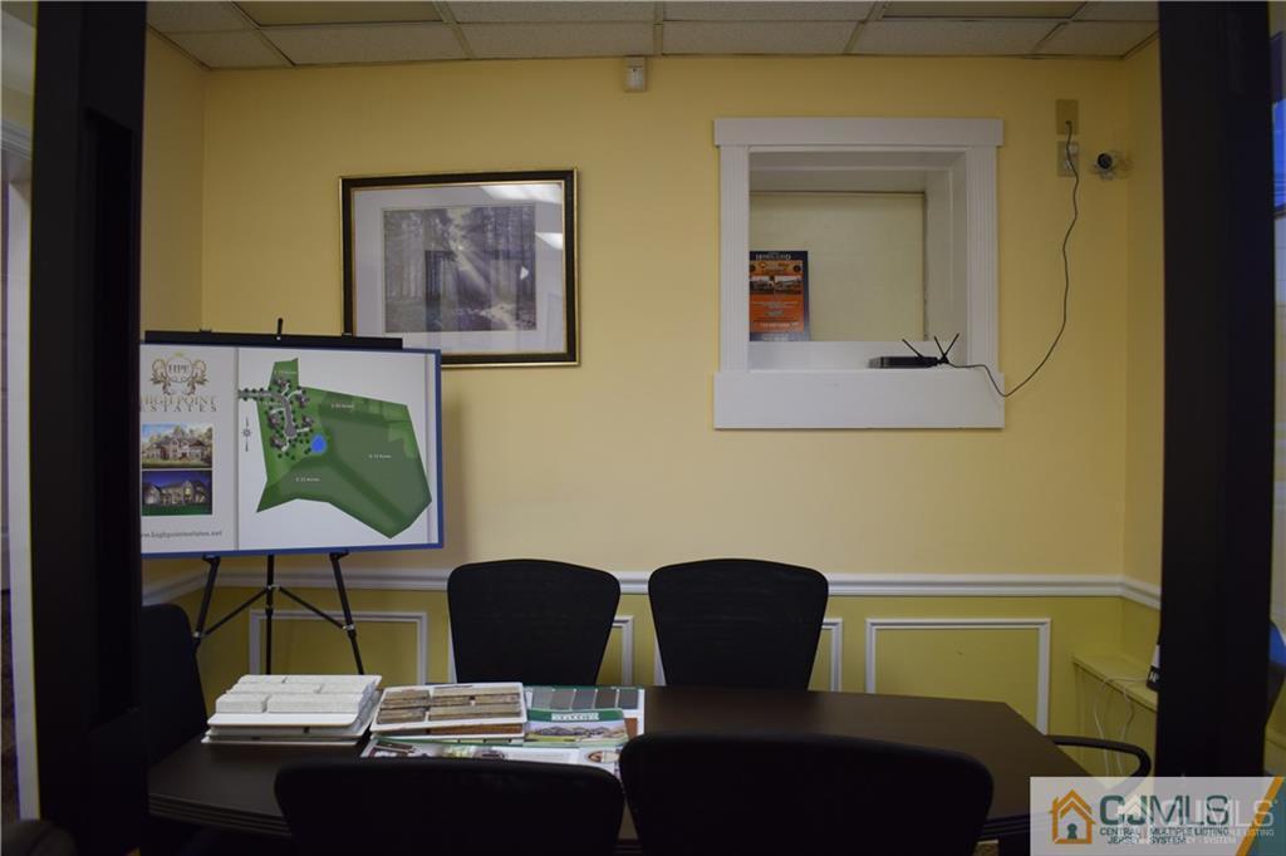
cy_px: 428
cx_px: 643
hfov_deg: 67.4
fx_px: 964
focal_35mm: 27
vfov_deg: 47.9
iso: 720
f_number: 4
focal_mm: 18
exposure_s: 1/60
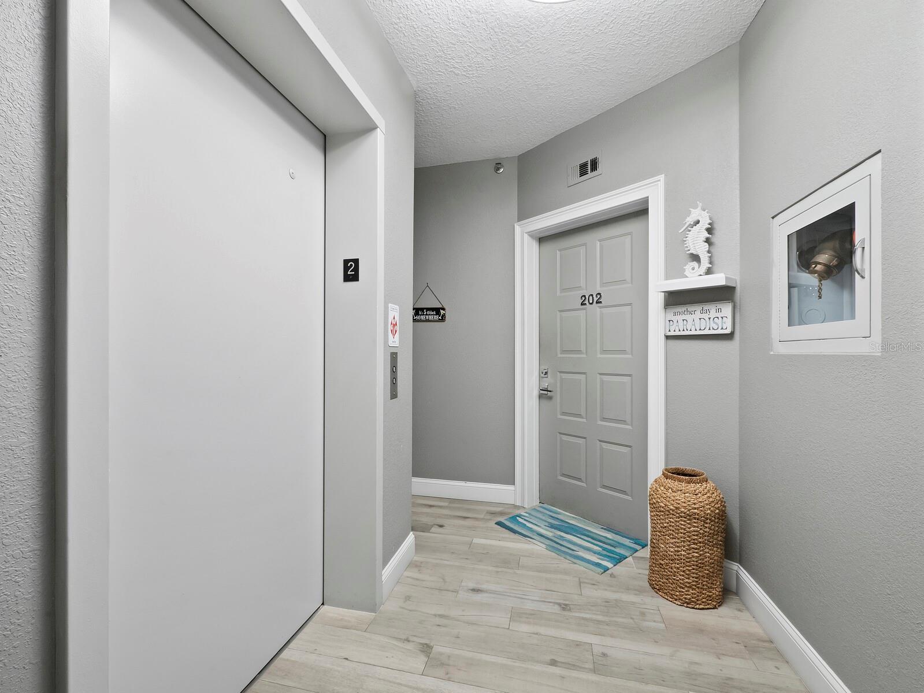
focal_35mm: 14
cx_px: 462
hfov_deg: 102.1
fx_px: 374
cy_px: 346
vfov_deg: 85.7
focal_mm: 7
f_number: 11
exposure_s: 1.6
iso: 400
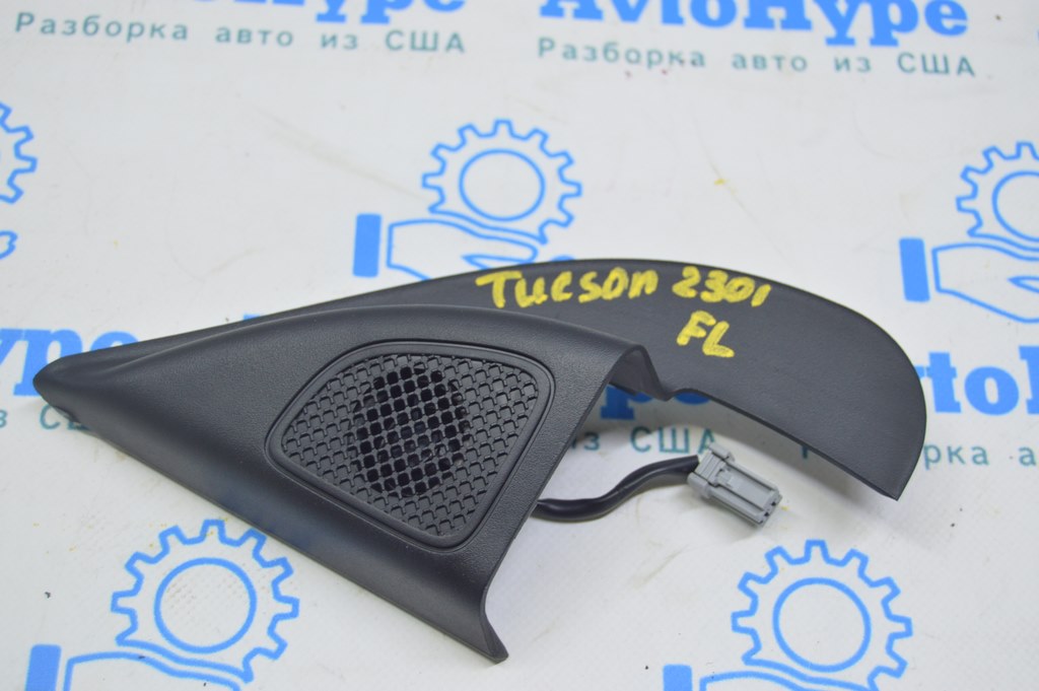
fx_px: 1644
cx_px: 520
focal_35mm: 57
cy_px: 346
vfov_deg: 23.7
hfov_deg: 35.1
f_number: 5.6
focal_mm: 38
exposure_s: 1/20
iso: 400
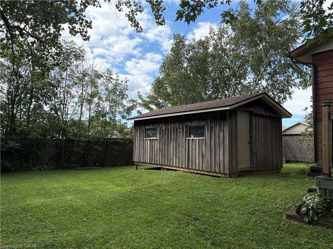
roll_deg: -0.3
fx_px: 250
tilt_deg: +4.7
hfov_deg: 67.3
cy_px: 124
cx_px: 166
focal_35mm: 26
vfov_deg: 53.1
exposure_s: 1/1751
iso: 64
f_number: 1.6
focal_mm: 5.96
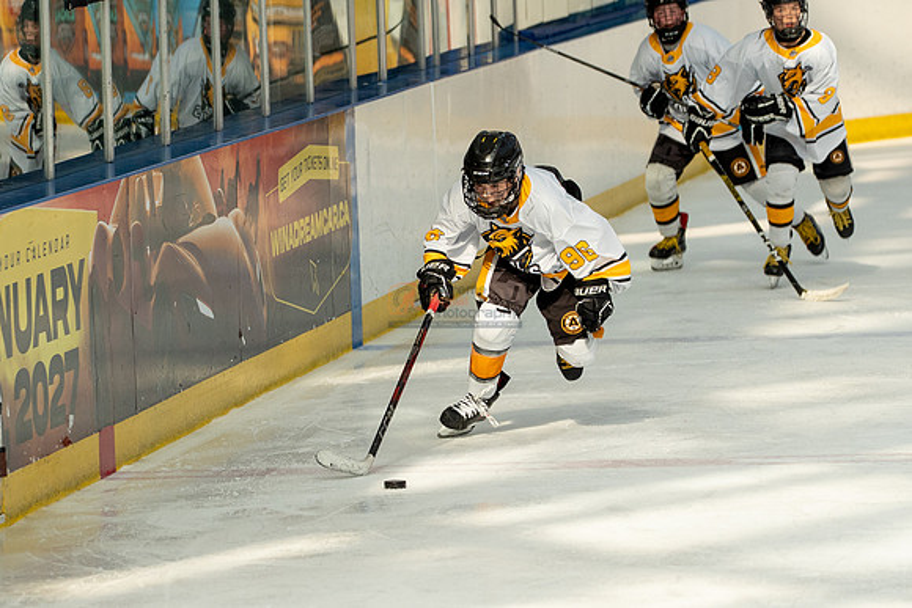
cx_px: 473
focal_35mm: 320
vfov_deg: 4.3
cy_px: 433
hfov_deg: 6.4
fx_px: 8120
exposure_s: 1/1600
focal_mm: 150
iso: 800
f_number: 3.5
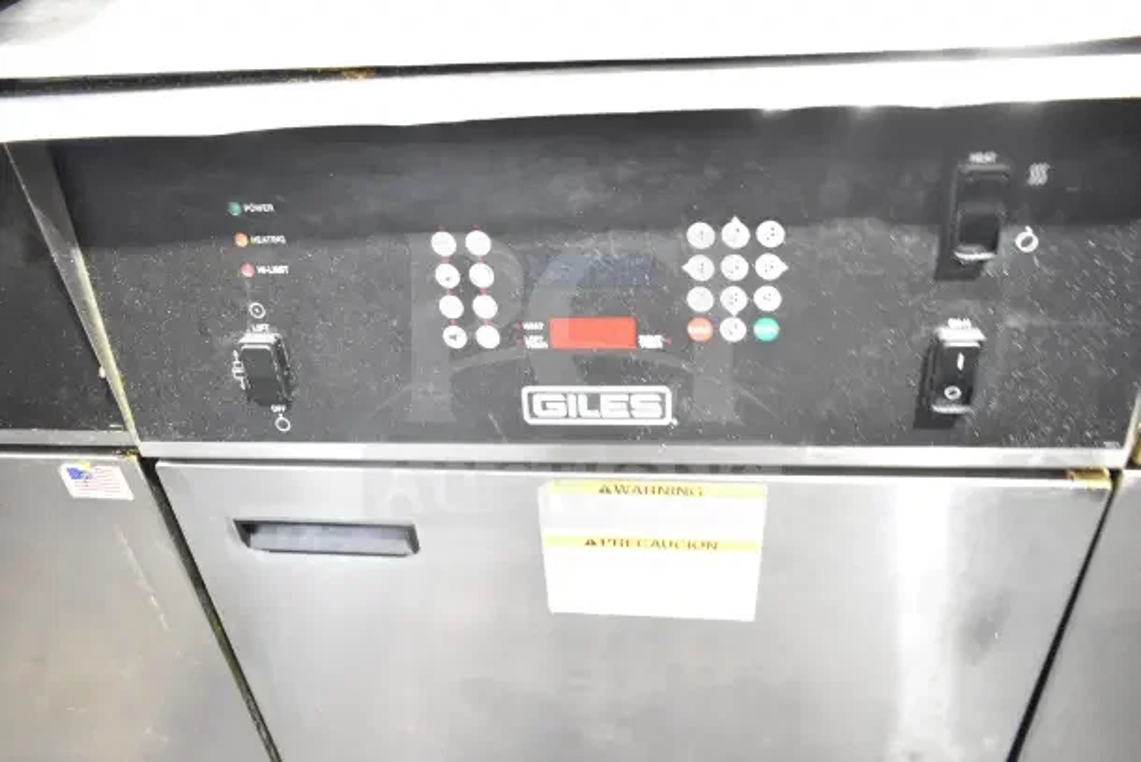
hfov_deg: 67.4
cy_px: 381
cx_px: 570
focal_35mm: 27
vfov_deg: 48.0
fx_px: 856
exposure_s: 1/30
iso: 2500
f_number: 3.5
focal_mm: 18
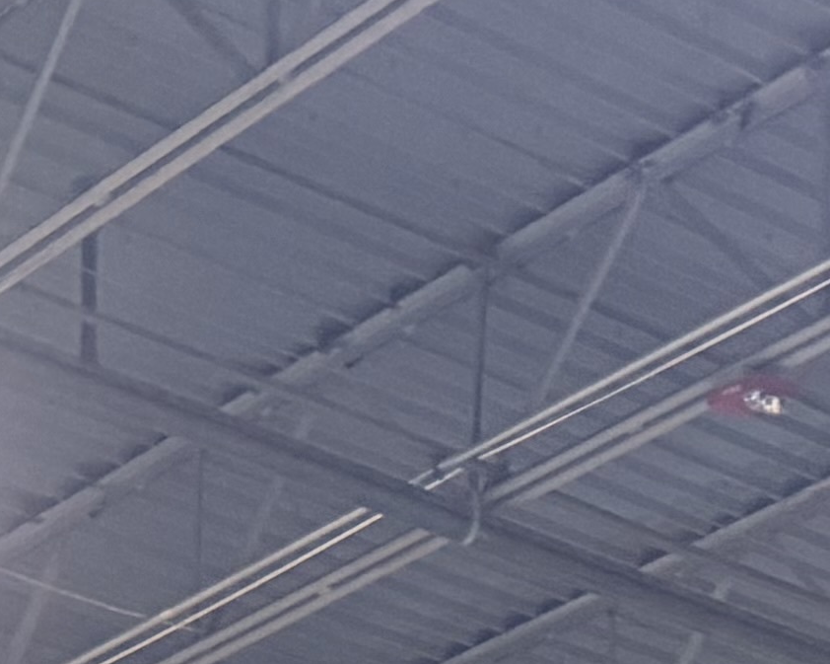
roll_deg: -0.7
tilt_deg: +2.2
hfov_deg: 12.1
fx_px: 3904
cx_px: 522
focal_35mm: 159
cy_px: 1930
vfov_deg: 8.3
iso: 500
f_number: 1.78
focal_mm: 6.76
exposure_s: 1/60
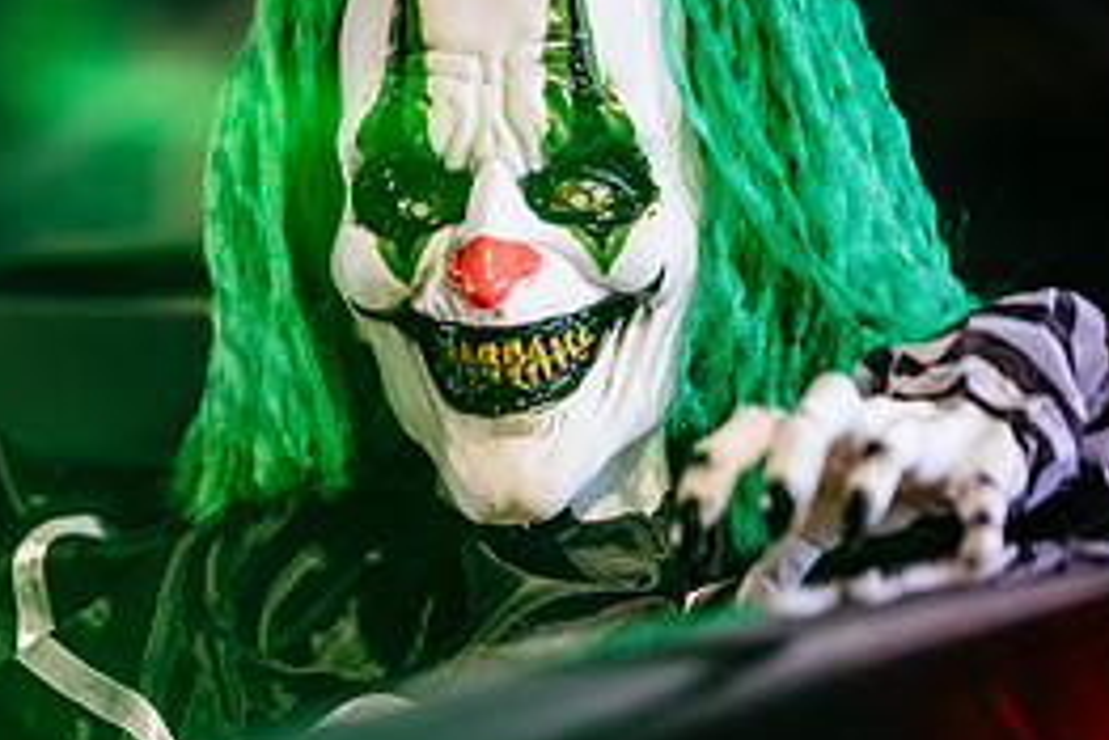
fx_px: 6164
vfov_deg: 6.9
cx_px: 30
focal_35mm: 200
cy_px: 642
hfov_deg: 10.2
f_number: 2
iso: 800
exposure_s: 1/60
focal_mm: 110
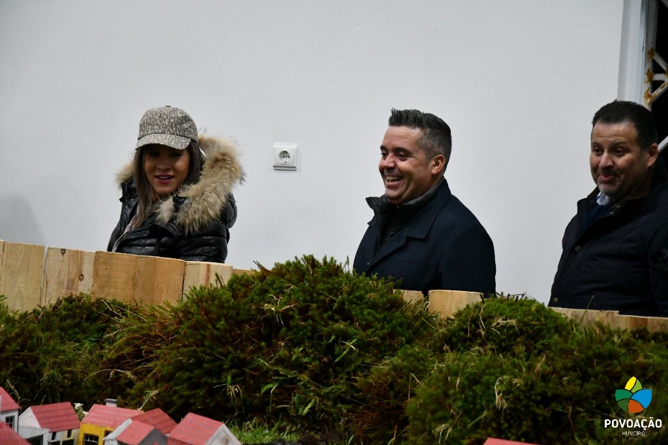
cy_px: 222
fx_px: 2226
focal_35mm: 120
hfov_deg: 17.1
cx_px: 334
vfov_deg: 11.4
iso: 10000
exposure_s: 1/125
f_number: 5.3
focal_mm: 80
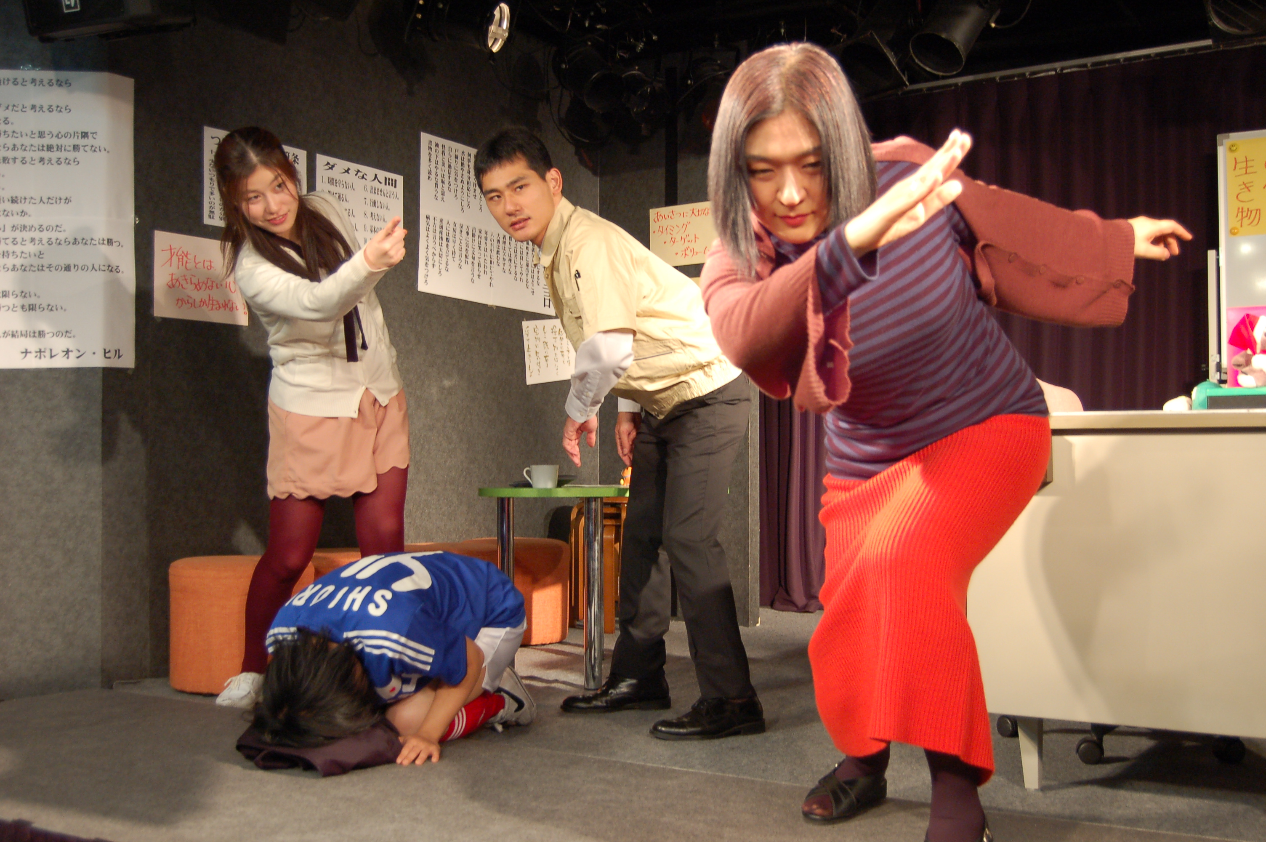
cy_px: 421
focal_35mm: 39
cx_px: 633
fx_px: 1370
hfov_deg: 49.6
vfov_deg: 34.1
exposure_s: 1/15
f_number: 4
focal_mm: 26
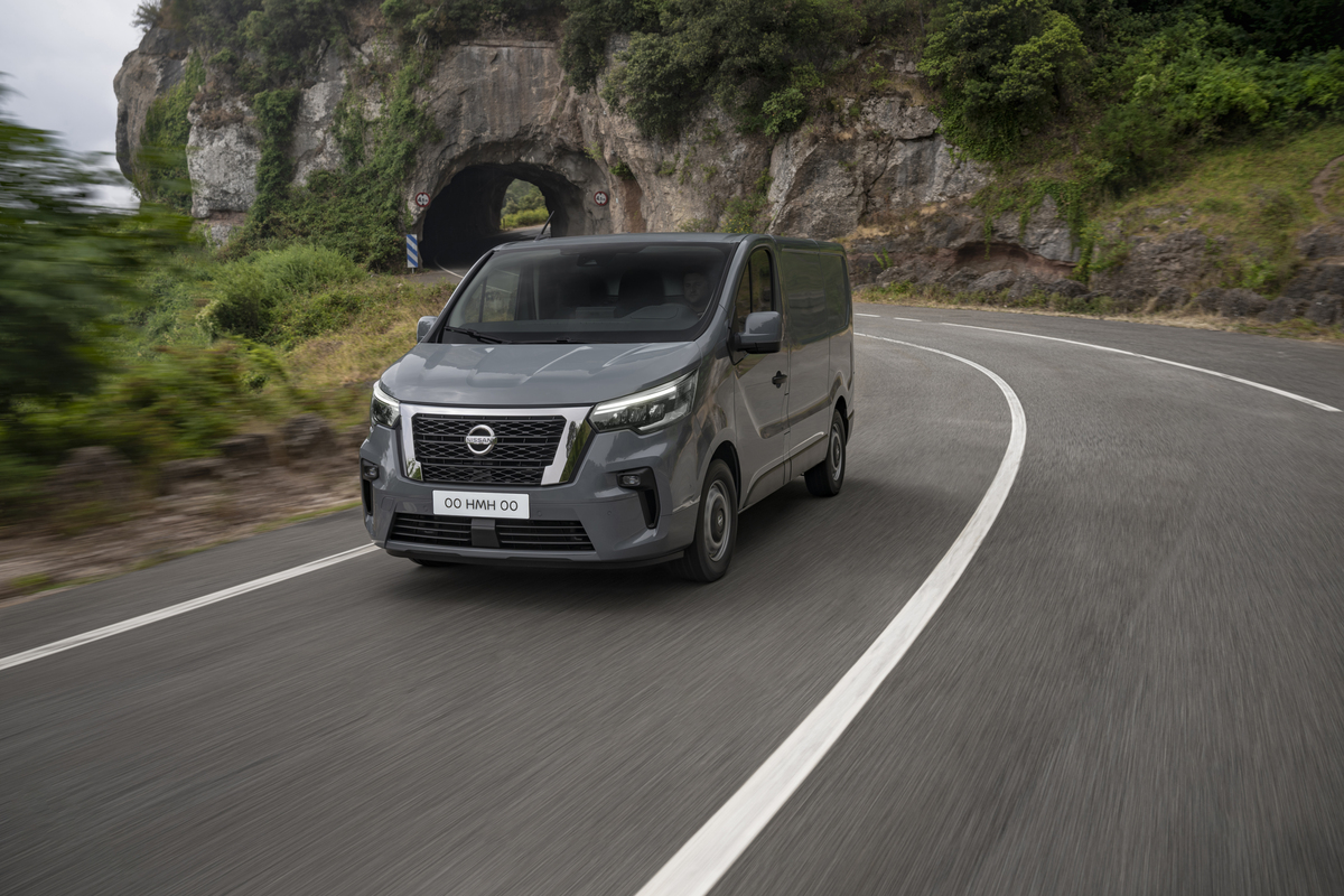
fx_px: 1232
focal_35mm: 33
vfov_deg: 40.0
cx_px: 672
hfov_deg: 57.2
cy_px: 448
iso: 100
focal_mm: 33
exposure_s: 1/30
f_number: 6.3
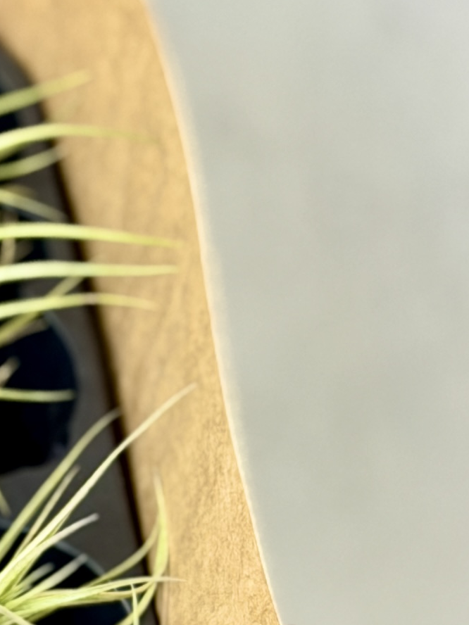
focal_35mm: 218
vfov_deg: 9.0
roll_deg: +0.0
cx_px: -473
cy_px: 681
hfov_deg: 6.6
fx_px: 3938
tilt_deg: -11.7
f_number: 1.78
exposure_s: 1/121
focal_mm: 6.76
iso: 80
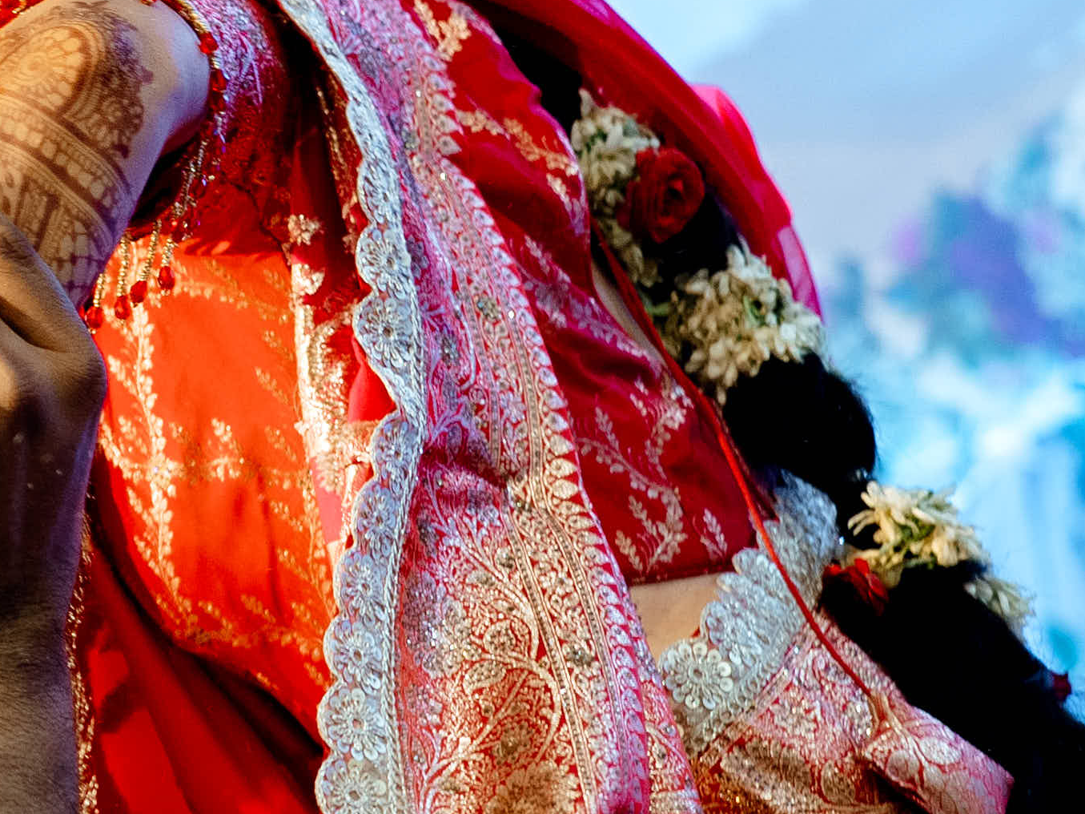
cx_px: -1228
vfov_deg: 9.9
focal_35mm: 149
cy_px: 52
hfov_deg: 11.6
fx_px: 4670
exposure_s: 1/160
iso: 640
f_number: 2.8
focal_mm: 35
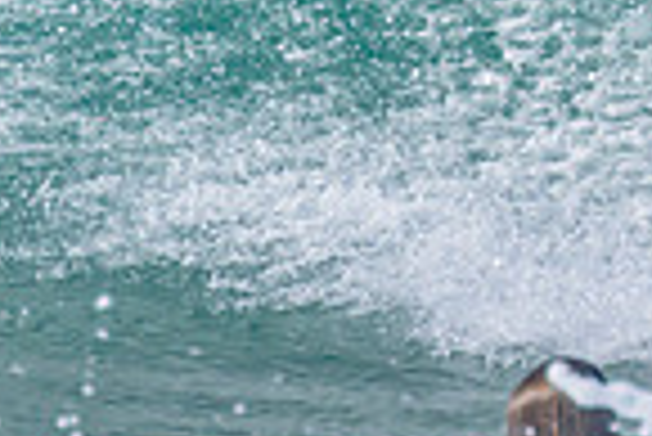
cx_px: 581
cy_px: -411
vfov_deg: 0.3
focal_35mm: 4360
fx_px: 79042
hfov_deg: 0.5
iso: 1400
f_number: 11
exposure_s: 1/2000
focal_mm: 800
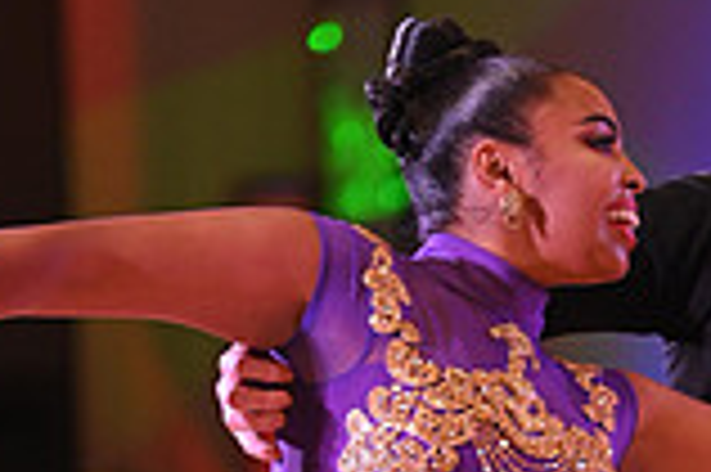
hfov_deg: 3.0
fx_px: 13751
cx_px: 839
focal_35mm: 697
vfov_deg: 2.0
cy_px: 850
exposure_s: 1/200
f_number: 4.5
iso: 1600
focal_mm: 190
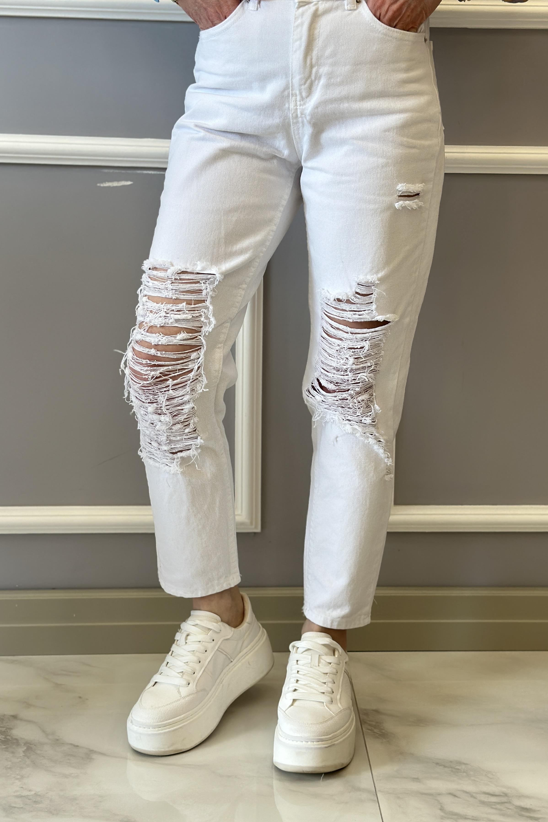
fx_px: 1279
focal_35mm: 56
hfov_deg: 24.2
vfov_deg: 35.6
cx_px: 317
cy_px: 372
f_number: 1.78
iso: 80
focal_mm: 6.86
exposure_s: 1/233
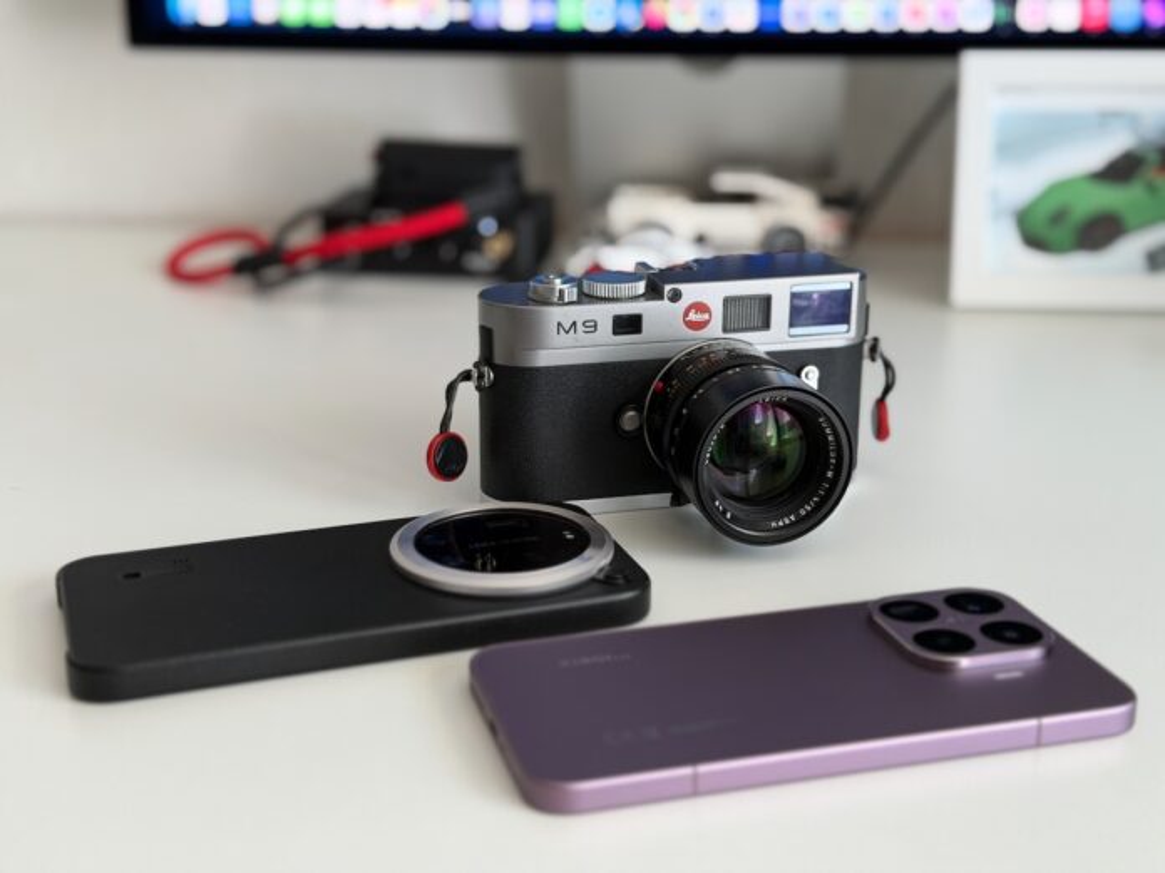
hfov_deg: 39.7
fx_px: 1615
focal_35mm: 48
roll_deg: -0.3
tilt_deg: -18.6
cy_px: 436
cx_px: 582
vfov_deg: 30.3
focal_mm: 6.76
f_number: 1.78
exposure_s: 1/69
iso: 100
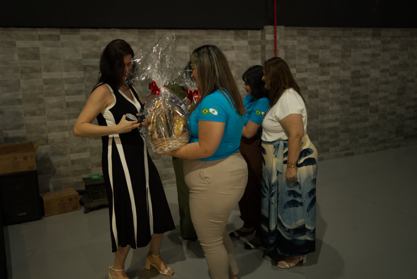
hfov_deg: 54.4
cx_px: 208
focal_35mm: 35
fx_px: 406
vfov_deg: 37.9
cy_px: 140
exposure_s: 1/80
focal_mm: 35
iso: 640
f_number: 1.8
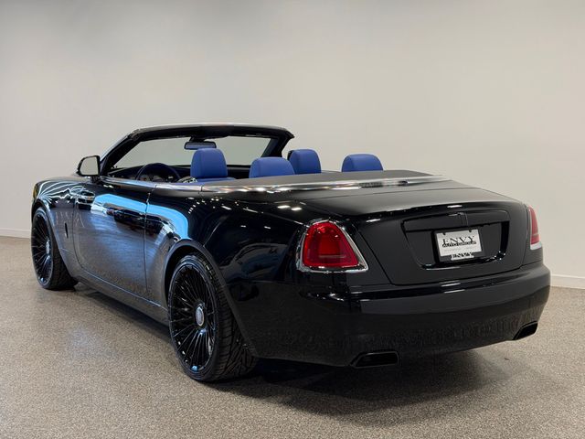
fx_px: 811
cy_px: 220
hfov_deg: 39.7
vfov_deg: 30.3
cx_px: 292
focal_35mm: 48
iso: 50
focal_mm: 6.76
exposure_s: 1/223
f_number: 1.78
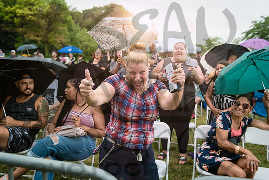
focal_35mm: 32
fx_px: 239
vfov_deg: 41.1
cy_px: 90
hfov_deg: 58.7
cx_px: 134
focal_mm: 32
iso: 3200
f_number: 4
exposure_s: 1/500
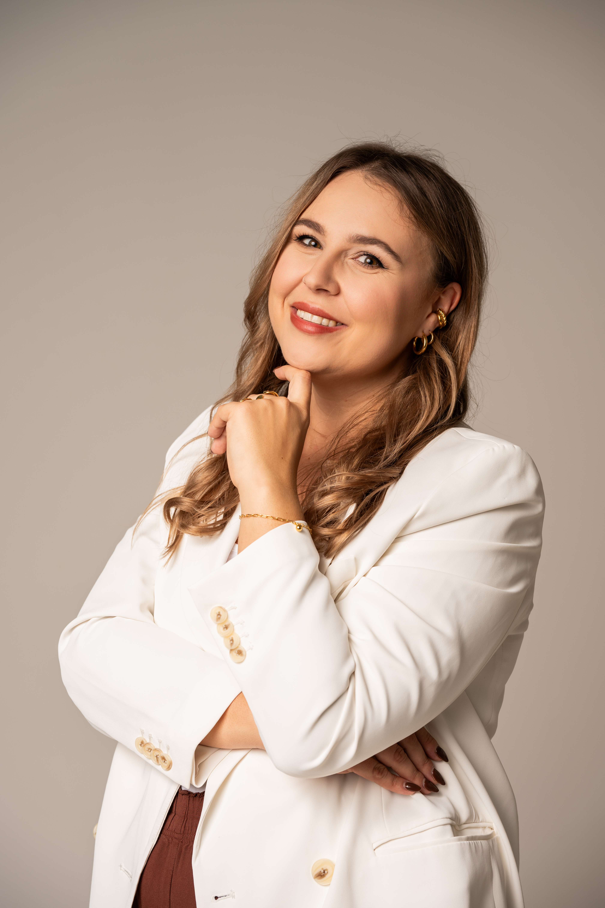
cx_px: 302
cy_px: 454
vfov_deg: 29.7
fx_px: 1714
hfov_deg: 20.0
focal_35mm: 68
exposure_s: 1/200
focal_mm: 68
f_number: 5
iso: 100
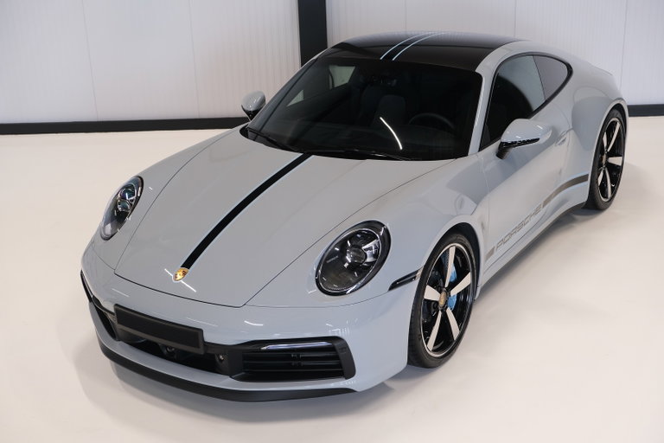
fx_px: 867
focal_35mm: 47
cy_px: 222
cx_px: 332
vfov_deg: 28.6
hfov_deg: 41.9
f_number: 3.6
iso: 500
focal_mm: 31.5
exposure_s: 1/28
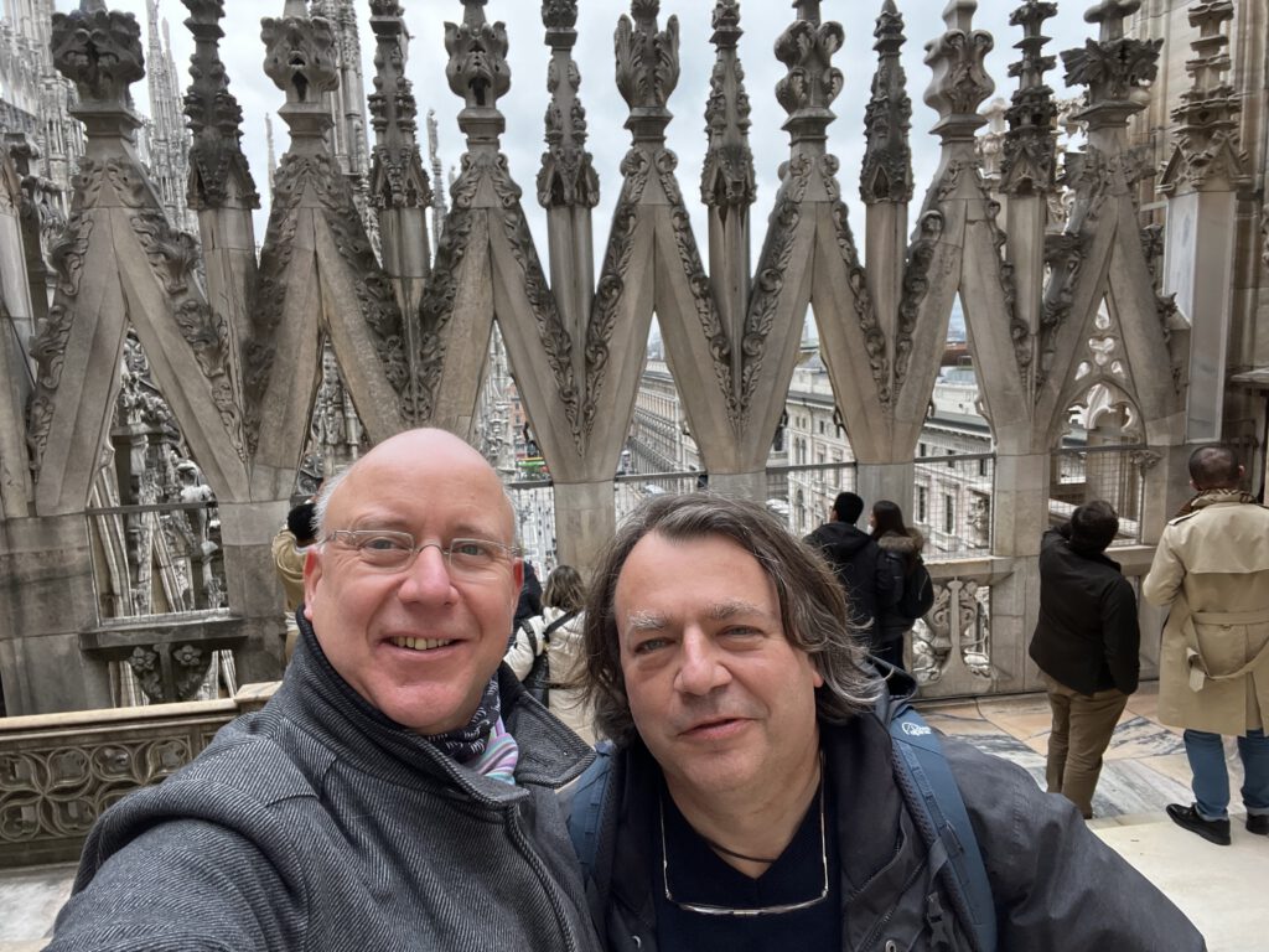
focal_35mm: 23
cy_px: 476
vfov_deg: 58.9
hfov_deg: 73.9
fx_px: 843
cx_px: 634
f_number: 2.2
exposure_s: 1/112
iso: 100
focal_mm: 2.71
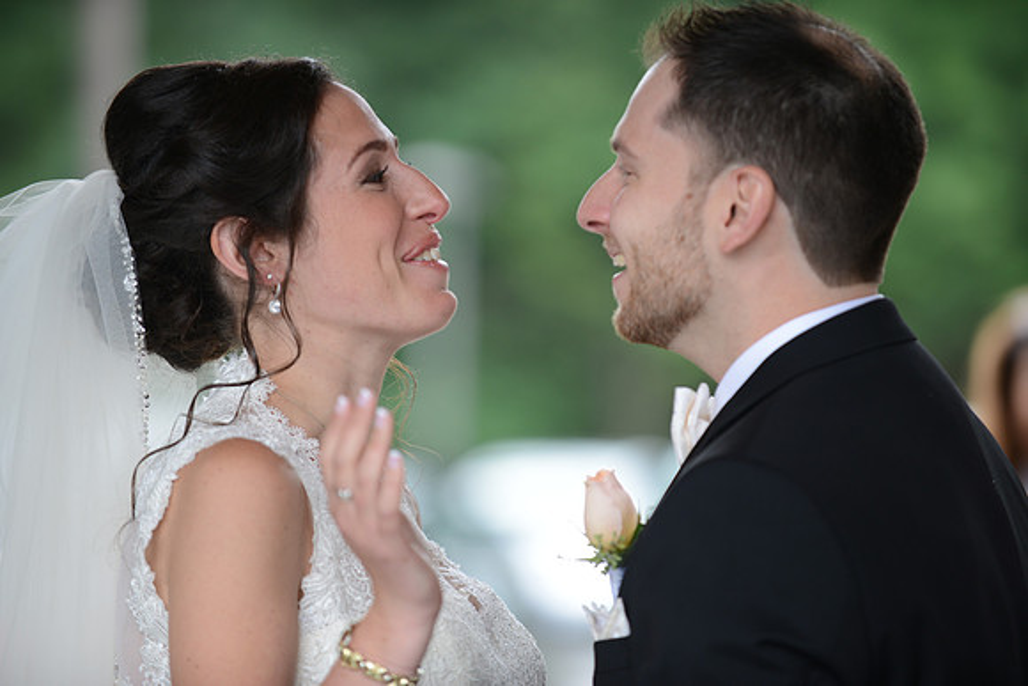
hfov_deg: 10.3
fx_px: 5712
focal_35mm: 200
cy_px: 343
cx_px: 514
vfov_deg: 6.9
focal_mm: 200
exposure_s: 1/250
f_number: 3.5
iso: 320
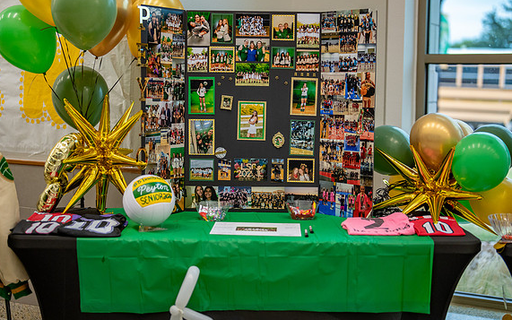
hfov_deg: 34.5
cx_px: 261
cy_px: 148
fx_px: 823
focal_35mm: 59
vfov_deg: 22.0
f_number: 1.2
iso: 1250
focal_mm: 50
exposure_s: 1/400
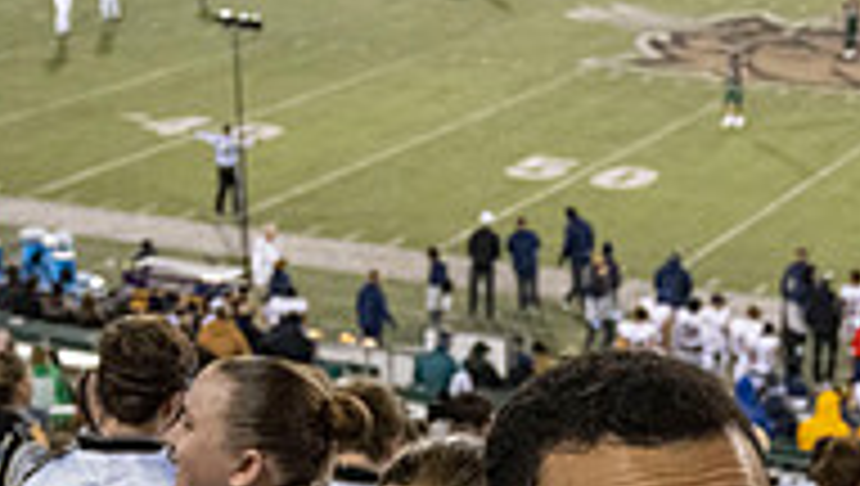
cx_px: 671
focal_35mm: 100
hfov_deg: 21.1
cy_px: 785
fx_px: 2283
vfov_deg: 11.5
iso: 3200
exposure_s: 1/500
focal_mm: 31.5
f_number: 4
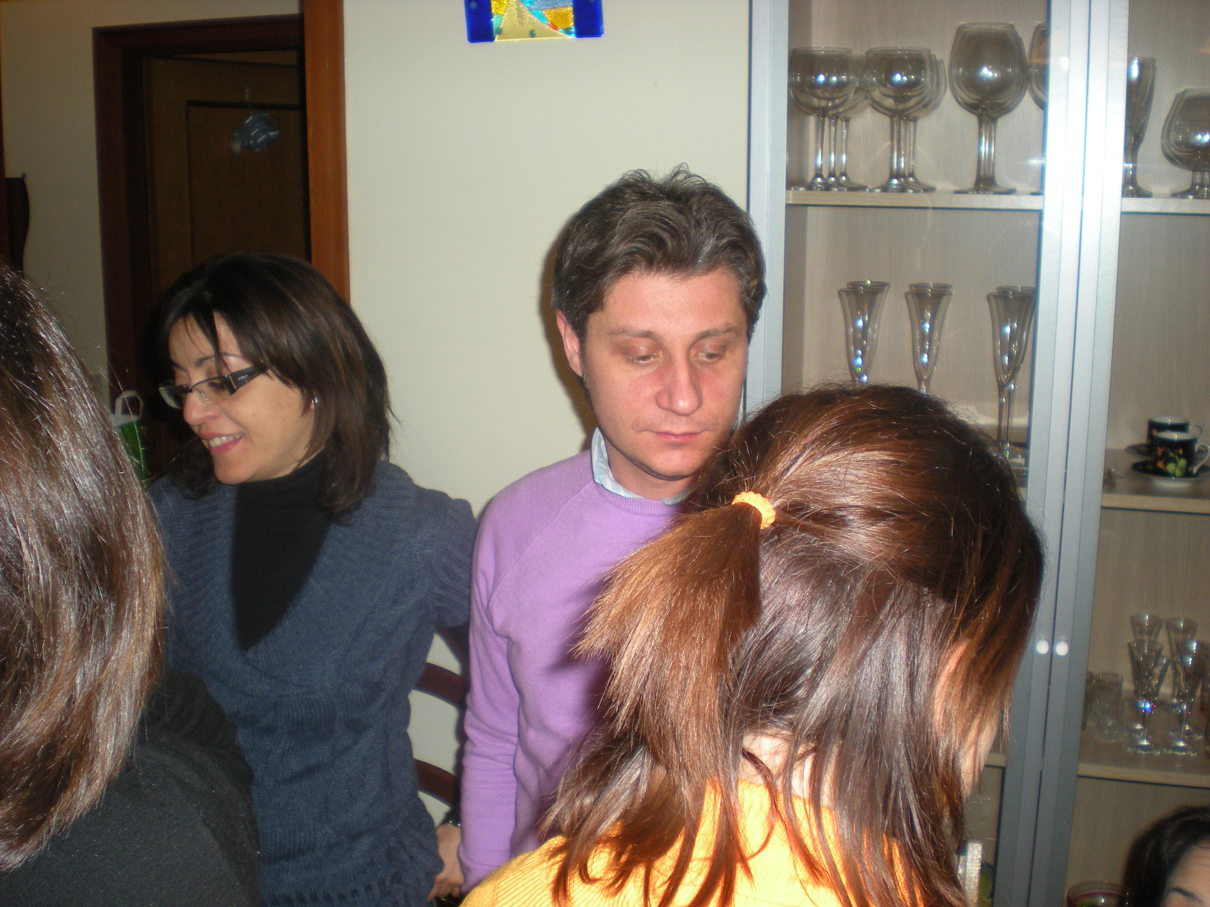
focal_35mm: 38
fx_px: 1328
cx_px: 605
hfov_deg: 49.0
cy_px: 454
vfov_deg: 37.7
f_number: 3.1
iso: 139
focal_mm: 6.3
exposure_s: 1/60
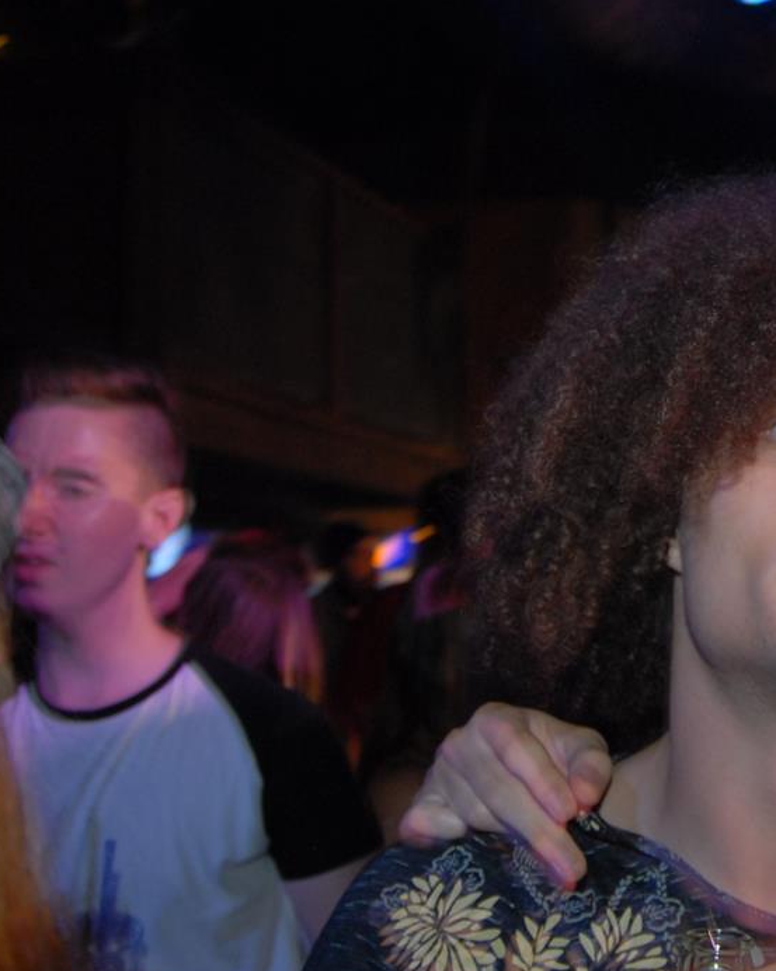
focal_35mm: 56
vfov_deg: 33.6
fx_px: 1609
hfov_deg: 25.8
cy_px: 491
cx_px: 762
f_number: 5.6
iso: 400
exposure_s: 1/10
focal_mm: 24
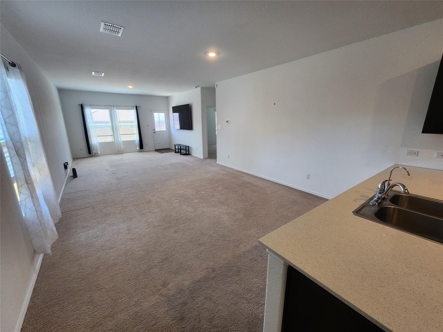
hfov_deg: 106.2
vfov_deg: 89.9
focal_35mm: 13
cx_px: 222
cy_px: 166
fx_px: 166
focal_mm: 2.2
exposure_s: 1/60
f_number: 2.2
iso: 125
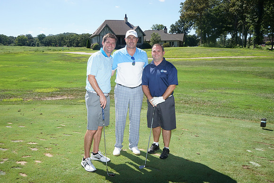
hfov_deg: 58.7
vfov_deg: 41.1
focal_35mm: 32
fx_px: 244
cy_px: 92
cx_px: 137
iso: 800
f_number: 18
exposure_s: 1/250
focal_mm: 32
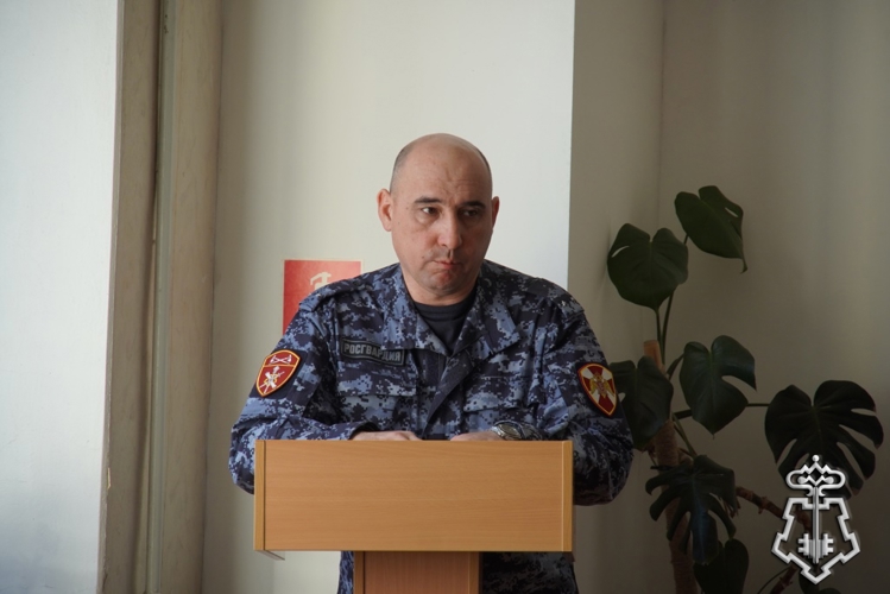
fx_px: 4748
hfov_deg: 10.7
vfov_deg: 7.2
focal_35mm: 192
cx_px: 445
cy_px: 297
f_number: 5.6
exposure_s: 1/200
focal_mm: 128
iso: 400
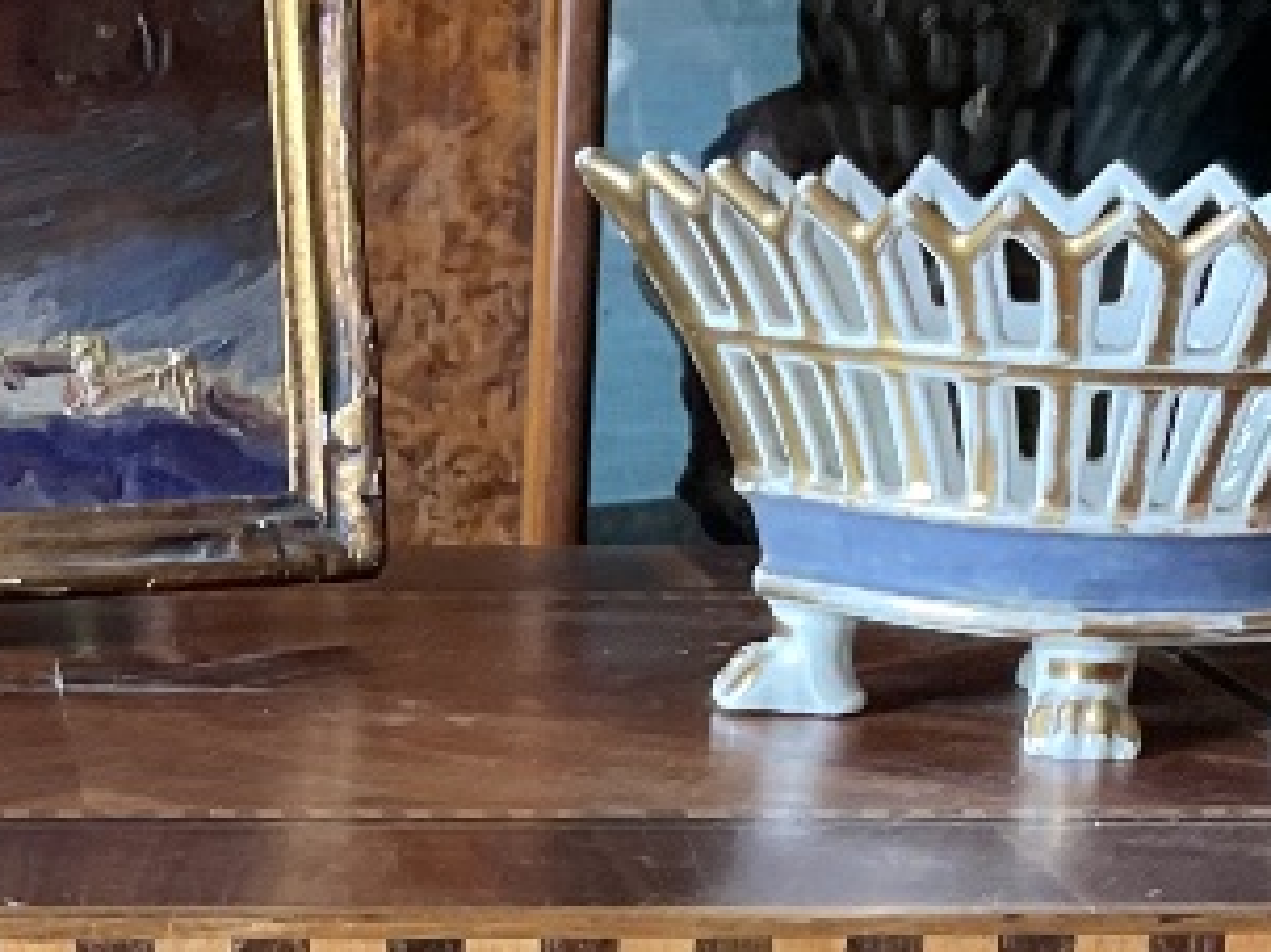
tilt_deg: -20.4
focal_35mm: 115
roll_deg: -0.8
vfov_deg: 12.2
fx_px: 4221
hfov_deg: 17.0
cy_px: 1510
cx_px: 273
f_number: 1.8
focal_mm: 3
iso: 125
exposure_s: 1/60
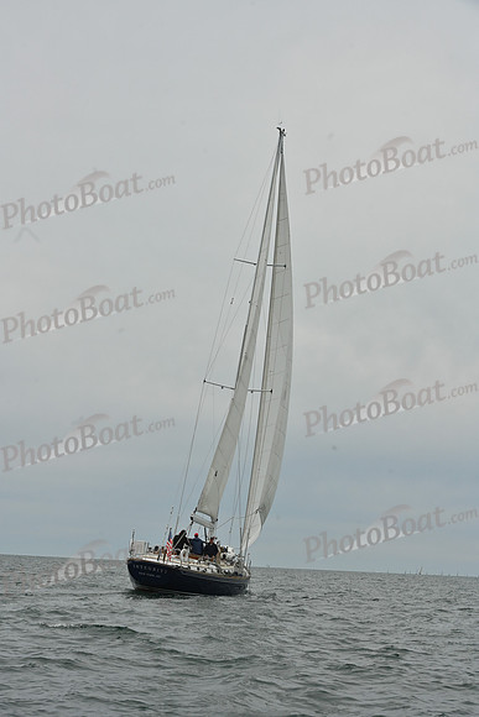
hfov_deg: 19.5
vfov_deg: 28.8
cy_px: 358
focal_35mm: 70
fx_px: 1396
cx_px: 240
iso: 320
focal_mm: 70
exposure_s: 1/1250
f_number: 10
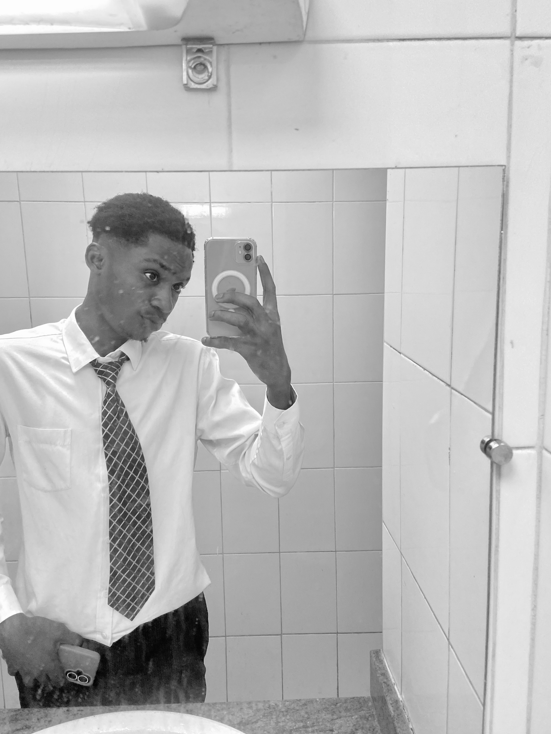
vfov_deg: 63.4
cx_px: 274
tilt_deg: -8.5
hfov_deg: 49.7
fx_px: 594
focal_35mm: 28
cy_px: 343
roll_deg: +1.2
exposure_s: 1/100
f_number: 1.8
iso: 100
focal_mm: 4.25
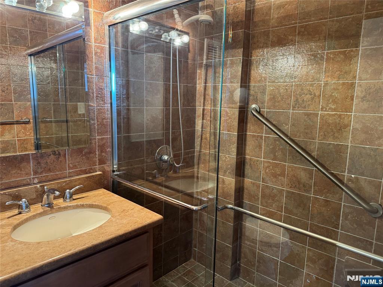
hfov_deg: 71.6
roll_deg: -1.0
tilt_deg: -9.3
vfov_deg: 56.8
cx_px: 192
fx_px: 266
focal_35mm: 24
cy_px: 144
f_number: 1.78
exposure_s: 1/60
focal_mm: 6.76
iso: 500
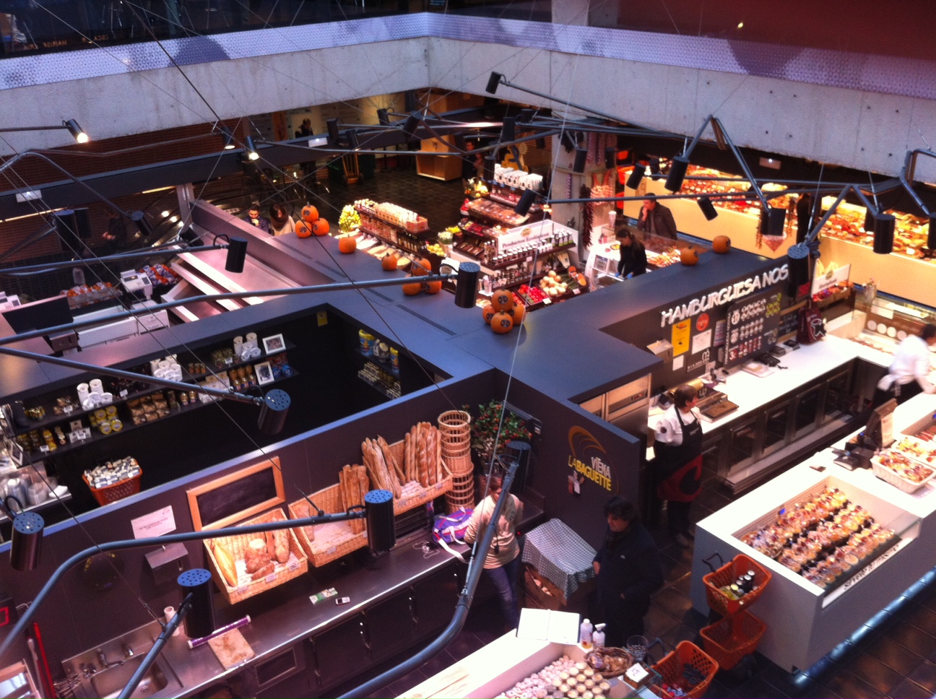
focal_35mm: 35
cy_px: 350
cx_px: 468
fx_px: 945
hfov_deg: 52.7
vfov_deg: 40.6
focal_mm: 3.85
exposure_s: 1/15
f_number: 2.8
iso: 100
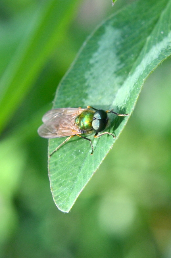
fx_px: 590
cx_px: 86
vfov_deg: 24.7
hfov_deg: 16.5
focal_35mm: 82
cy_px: 129
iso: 220
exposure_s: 1/125
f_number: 8
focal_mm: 55
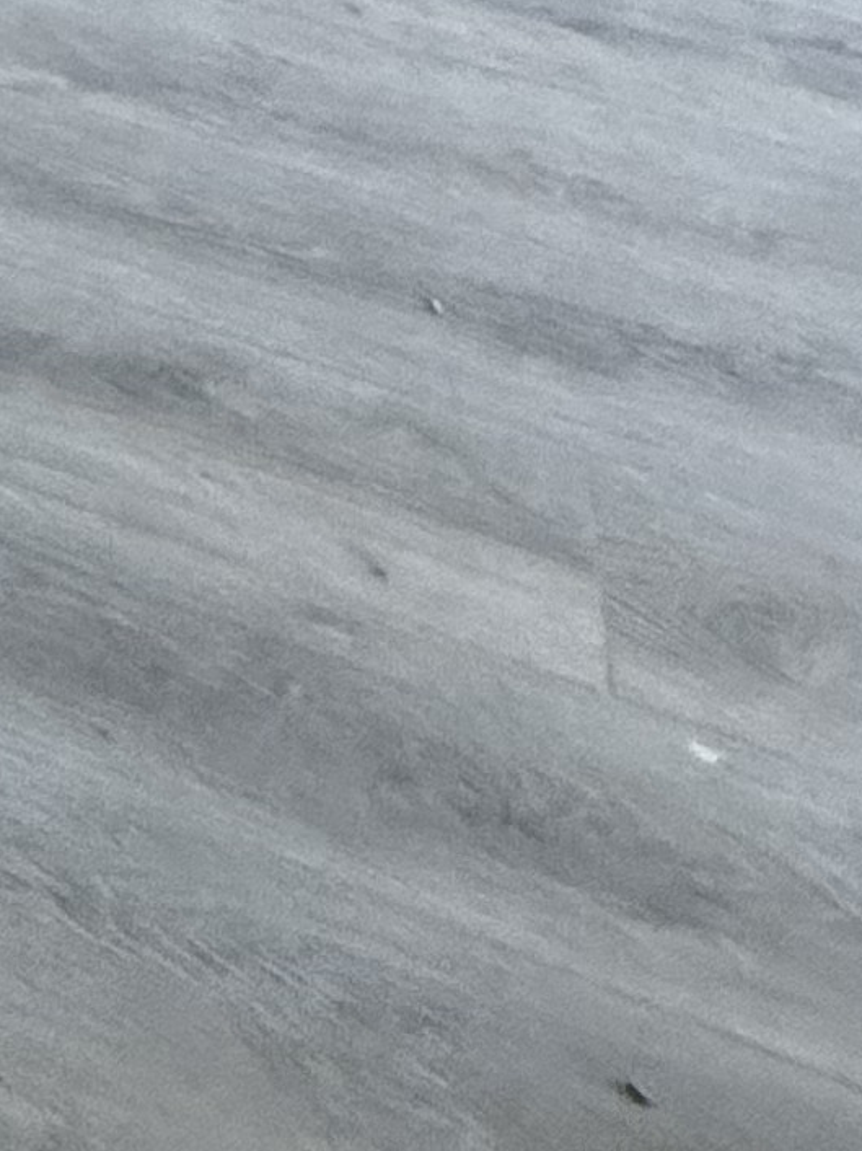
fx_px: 2658
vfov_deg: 17.6
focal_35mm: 80
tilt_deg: -11.1
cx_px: -1199
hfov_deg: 13.5
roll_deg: +0.8
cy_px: -1131
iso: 250
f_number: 2.2
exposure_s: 1/99
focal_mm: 2.22
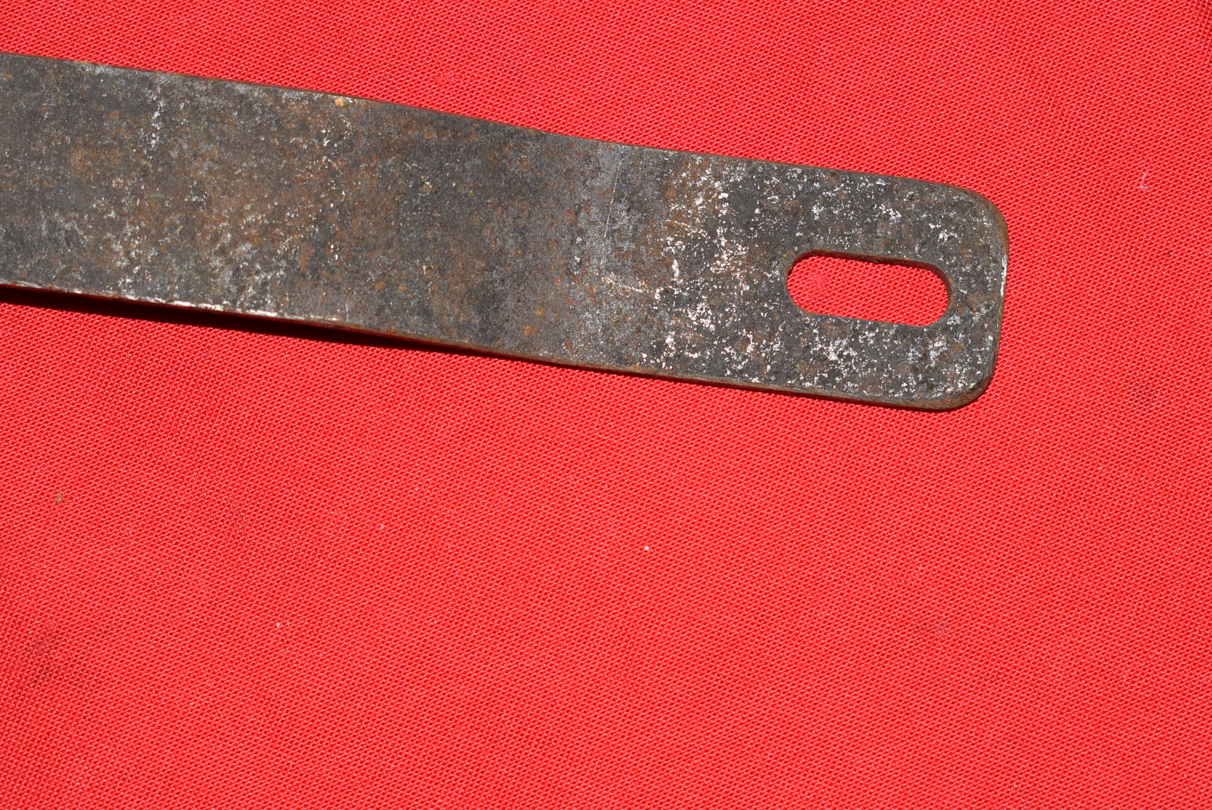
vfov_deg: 15.5
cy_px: 309
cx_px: 638
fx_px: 2965
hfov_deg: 23.1
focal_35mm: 88
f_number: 8
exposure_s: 1/60
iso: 100
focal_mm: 46
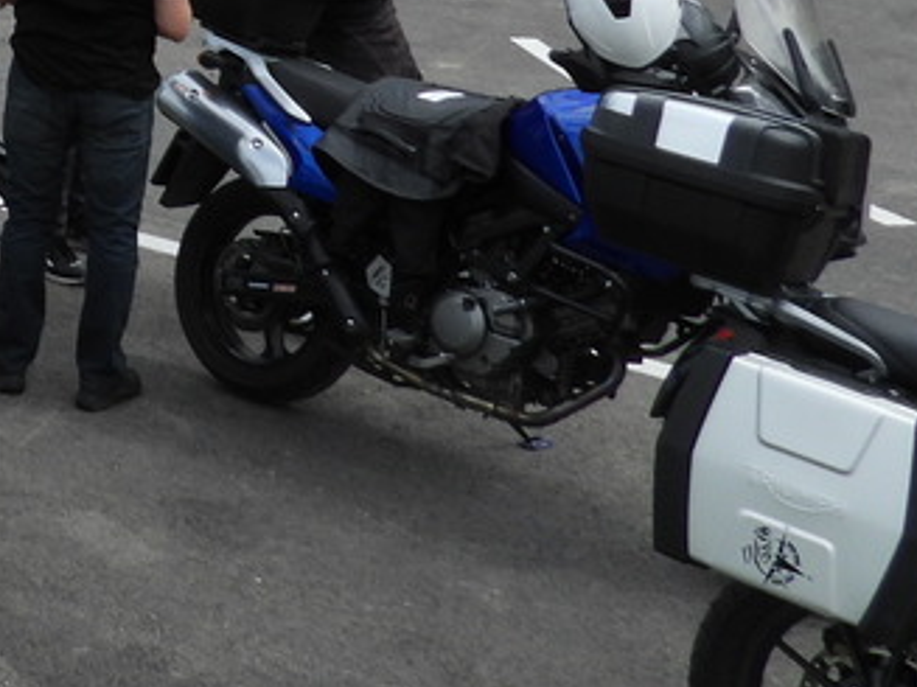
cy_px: -398
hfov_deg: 19.2
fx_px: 2330
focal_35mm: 88
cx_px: -499
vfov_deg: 15.3
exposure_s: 1/1600
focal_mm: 4.3
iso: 100
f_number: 2.8
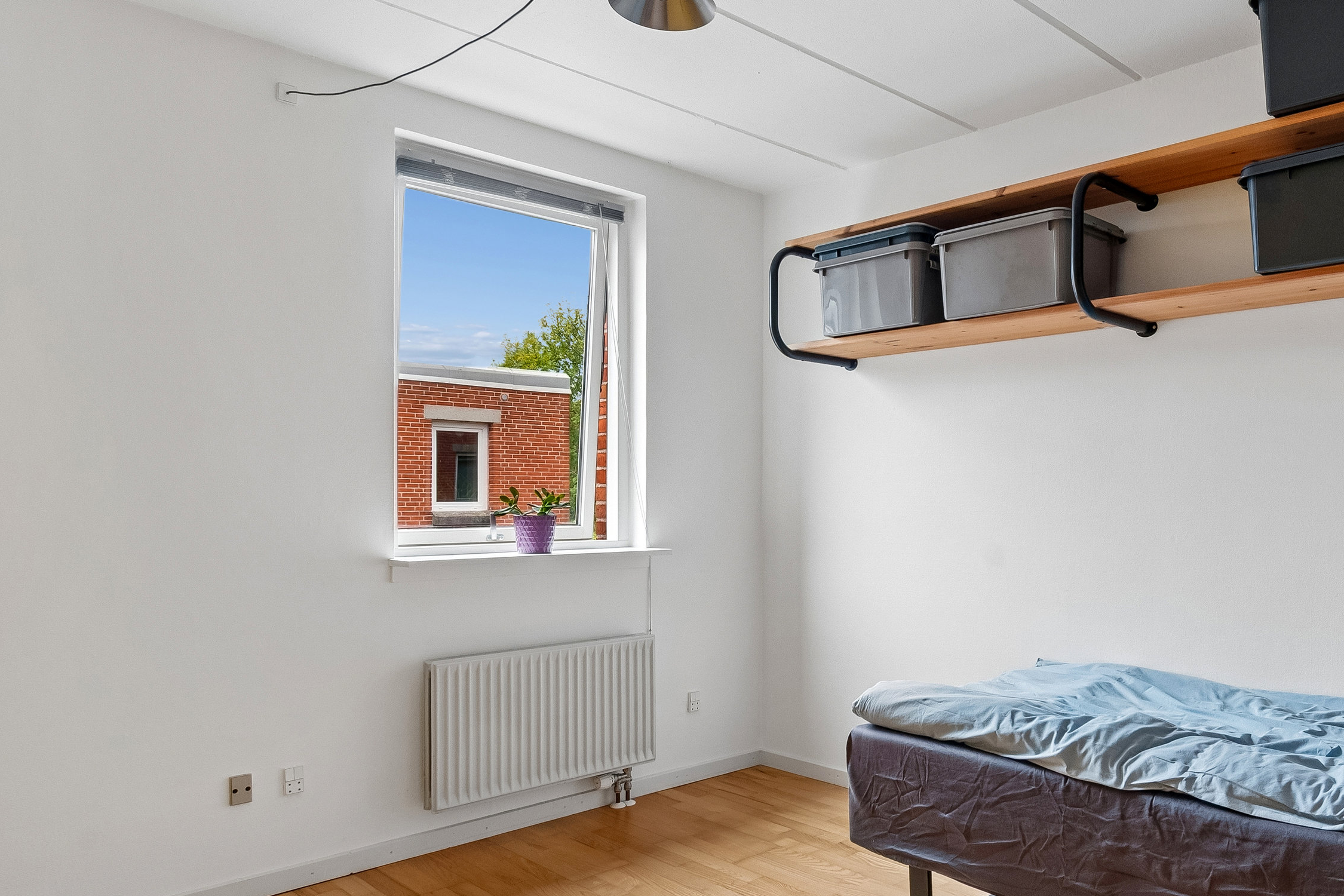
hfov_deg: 71.9
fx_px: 896
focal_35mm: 24
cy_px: 449
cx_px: 880
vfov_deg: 53.1
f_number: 10
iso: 400
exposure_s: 1/20
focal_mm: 12
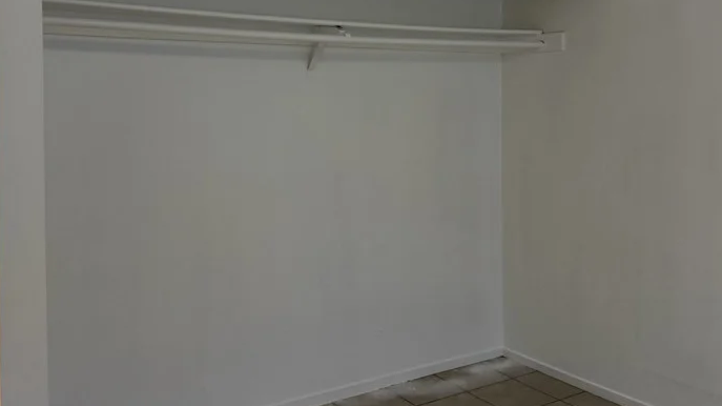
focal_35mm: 39
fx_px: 746
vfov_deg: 29.9
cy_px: 105
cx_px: 359
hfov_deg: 51.6
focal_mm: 6.76
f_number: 1.78
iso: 250
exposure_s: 1/60
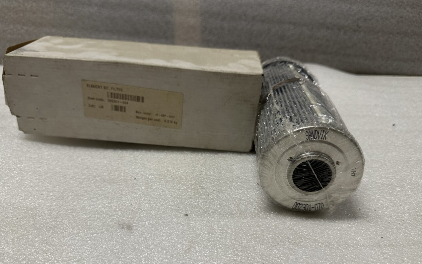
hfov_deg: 70.4
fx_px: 299
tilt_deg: -27.8
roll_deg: -1.2
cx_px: 207
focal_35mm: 26
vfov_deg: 47.4
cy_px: 155
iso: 125
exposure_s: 1/100
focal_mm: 6.86
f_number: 1.78
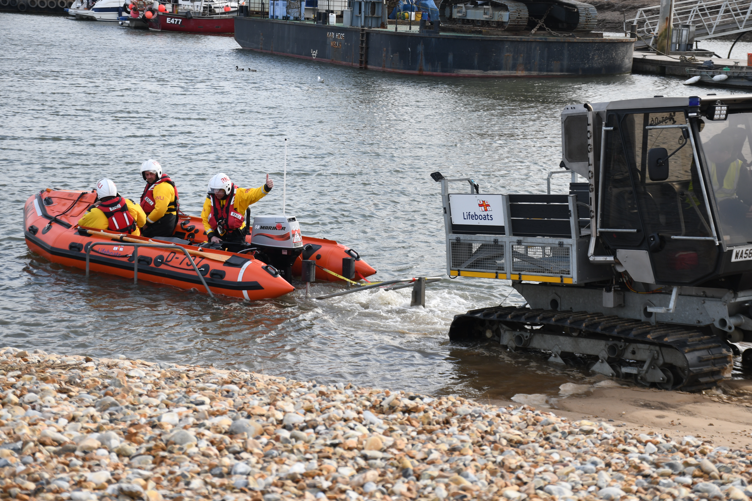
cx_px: 376
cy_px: 250
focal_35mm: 75
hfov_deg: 27.0
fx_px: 1566
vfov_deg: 18.2
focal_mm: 50
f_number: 9
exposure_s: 1/320
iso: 160
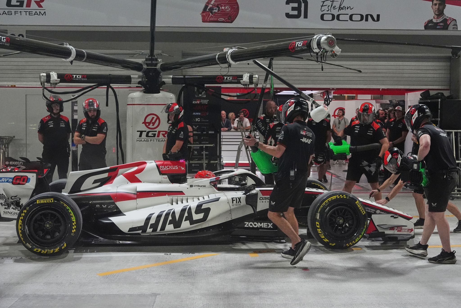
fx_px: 640
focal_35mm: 50
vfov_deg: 27.0
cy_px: 154
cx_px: 230
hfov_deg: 39.6
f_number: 4.5
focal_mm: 50
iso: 5000
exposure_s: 1/3200
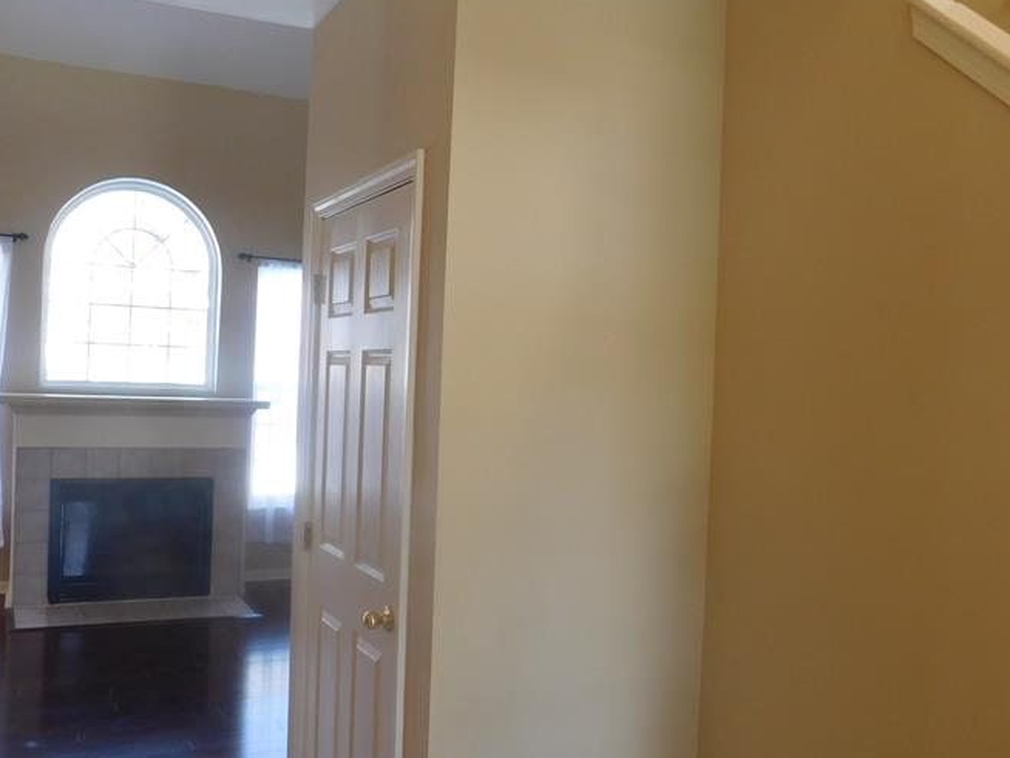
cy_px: 381
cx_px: 554
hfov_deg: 51.3
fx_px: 1051
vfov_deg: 39.7
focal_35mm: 36
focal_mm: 4
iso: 125
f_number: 3
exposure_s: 1/50
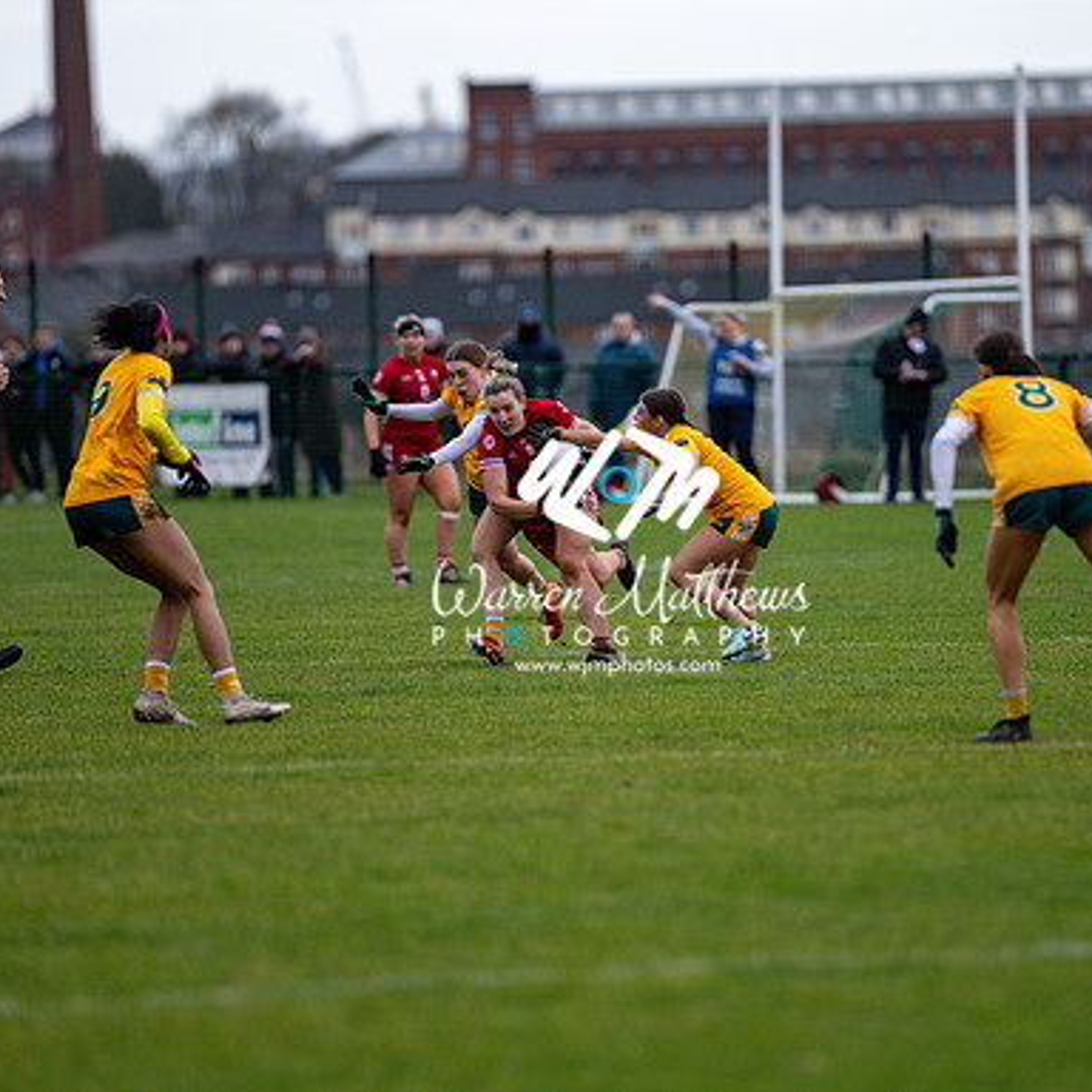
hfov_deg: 4.6
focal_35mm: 385
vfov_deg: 4.6
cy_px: 547
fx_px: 13741
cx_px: 617
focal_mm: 300
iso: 2800
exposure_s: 1/1000
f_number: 2.8
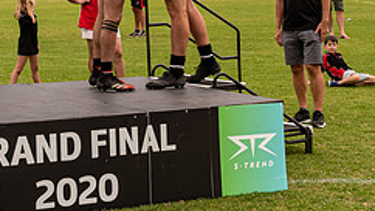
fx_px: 1123
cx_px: 99
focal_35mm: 113
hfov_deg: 18.8
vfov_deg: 10.6
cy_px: -19
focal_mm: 30
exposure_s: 1/320
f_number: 6.3
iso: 400
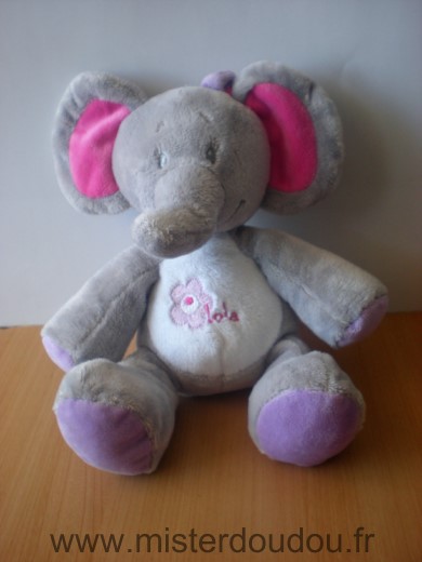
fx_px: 618
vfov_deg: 49.0
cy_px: 281
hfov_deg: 37.7
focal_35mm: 38
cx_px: 211
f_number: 3.1
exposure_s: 1/66
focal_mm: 6.3
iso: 103
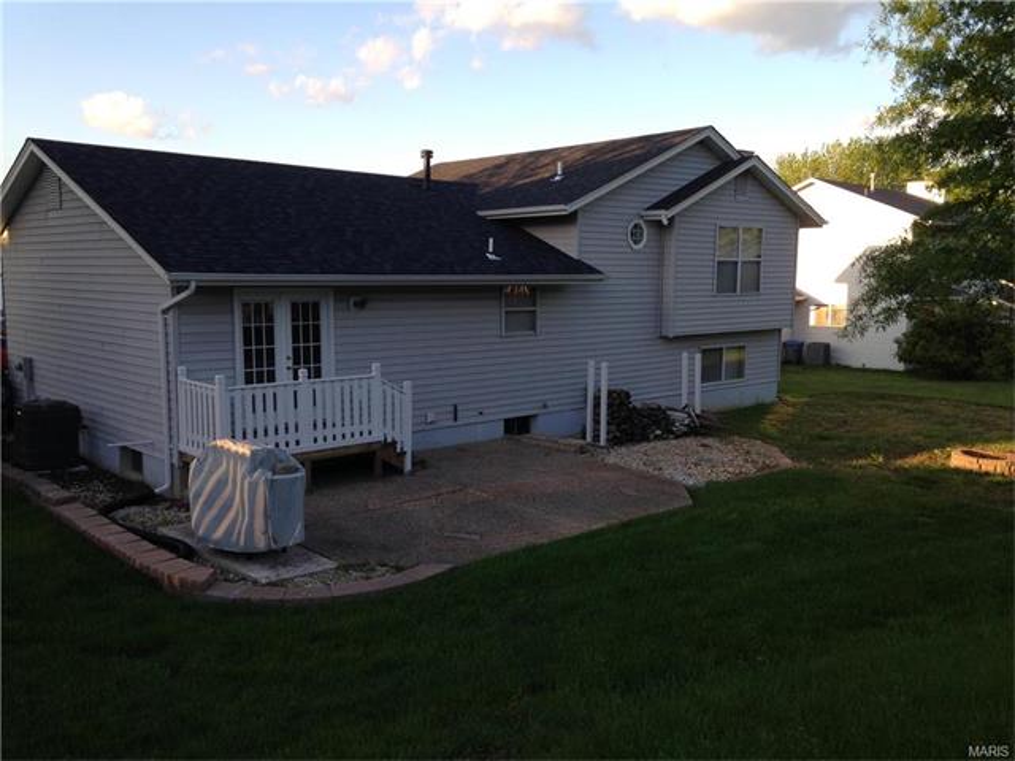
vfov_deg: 42.9
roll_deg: +0.1
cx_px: 508
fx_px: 968
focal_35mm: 33
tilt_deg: -7.4
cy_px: 380
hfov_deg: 55.4
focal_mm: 4.12
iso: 50
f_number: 2.4
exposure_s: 1/284
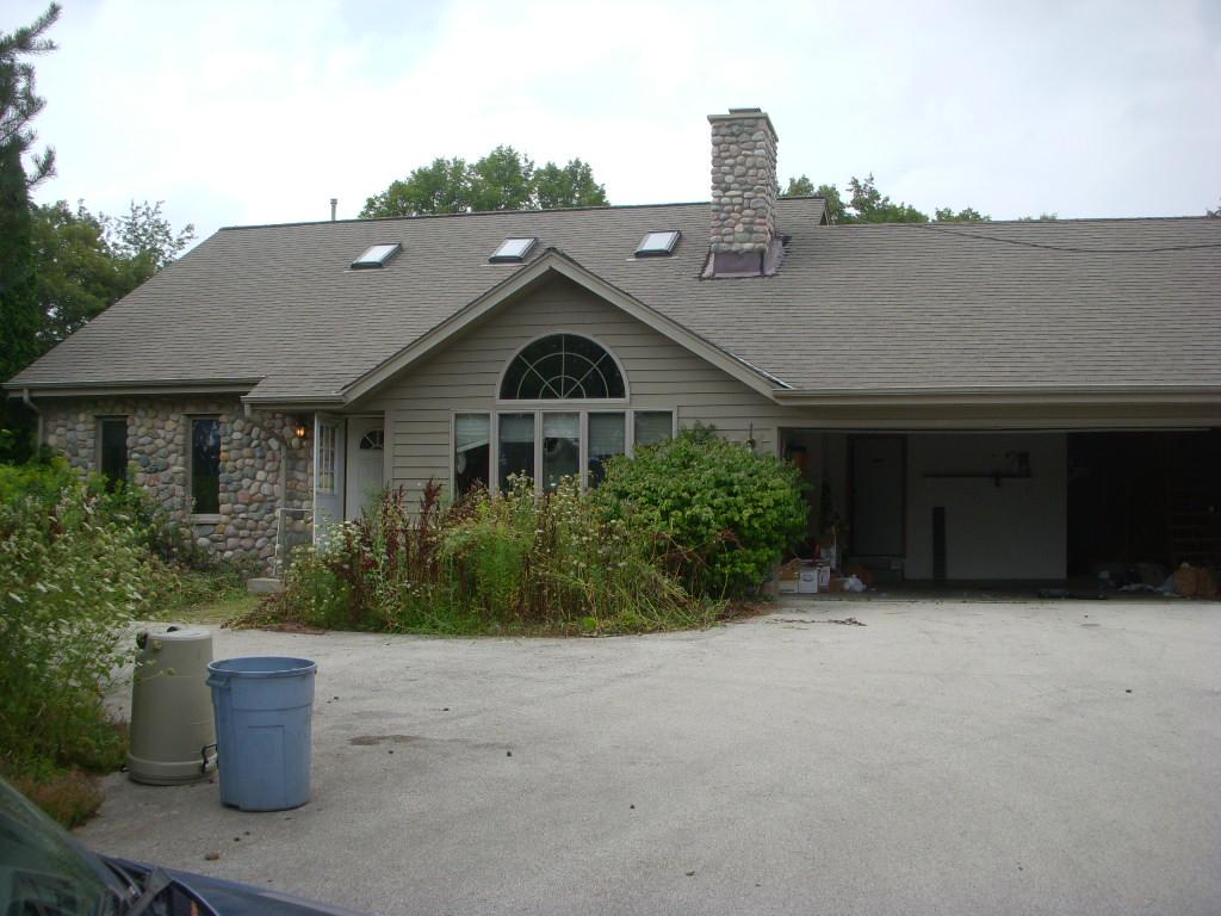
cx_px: 610
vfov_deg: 37.7
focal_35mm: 38
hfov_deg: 49.0
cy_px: 458
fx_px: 1340
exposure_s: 1/800
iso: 100
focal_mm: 6.3
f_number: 3.3
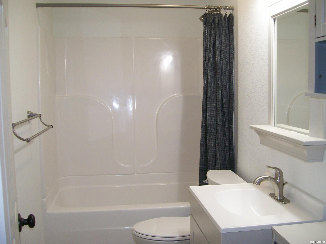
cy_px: 122
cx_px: 163
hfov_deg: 51.4
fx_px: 339
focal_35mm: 36
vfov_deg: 39.7
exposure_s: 1/64
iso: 140
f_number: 2.7
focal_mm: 6
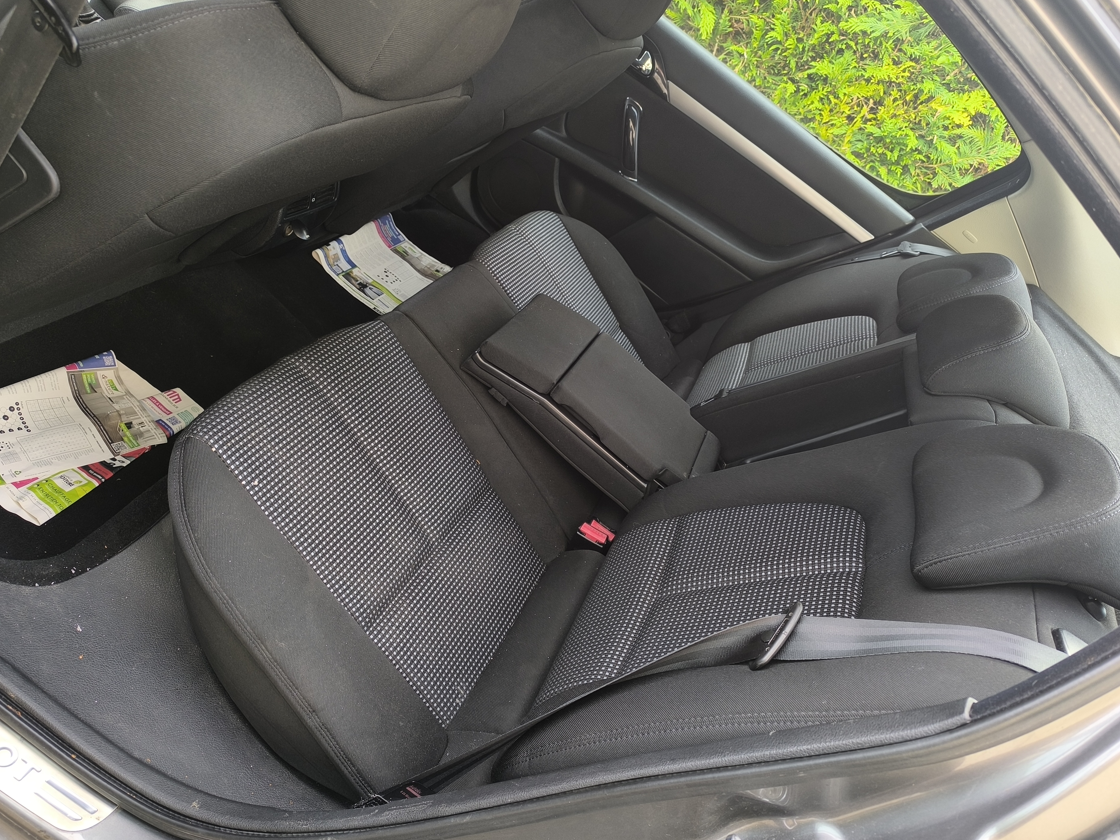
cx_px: 567
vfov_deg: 54.8
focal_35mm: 25
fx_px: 809
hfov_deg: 69.4
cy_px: 446
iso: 250
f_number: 1.65
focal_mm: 6.14
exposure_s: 1/100
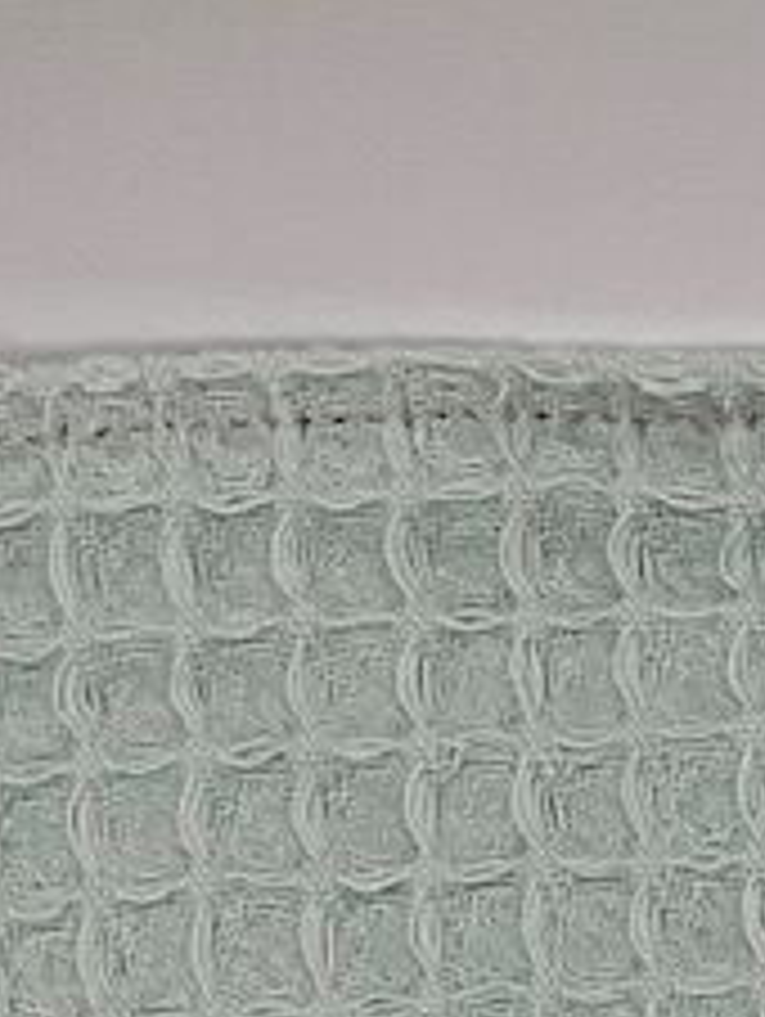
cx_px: 1760
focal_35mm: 164
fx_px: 4823
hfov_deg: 8.4
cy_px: 2007
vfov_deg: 11.0
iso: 25
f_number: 1.8
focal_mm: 3
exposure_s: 1/386
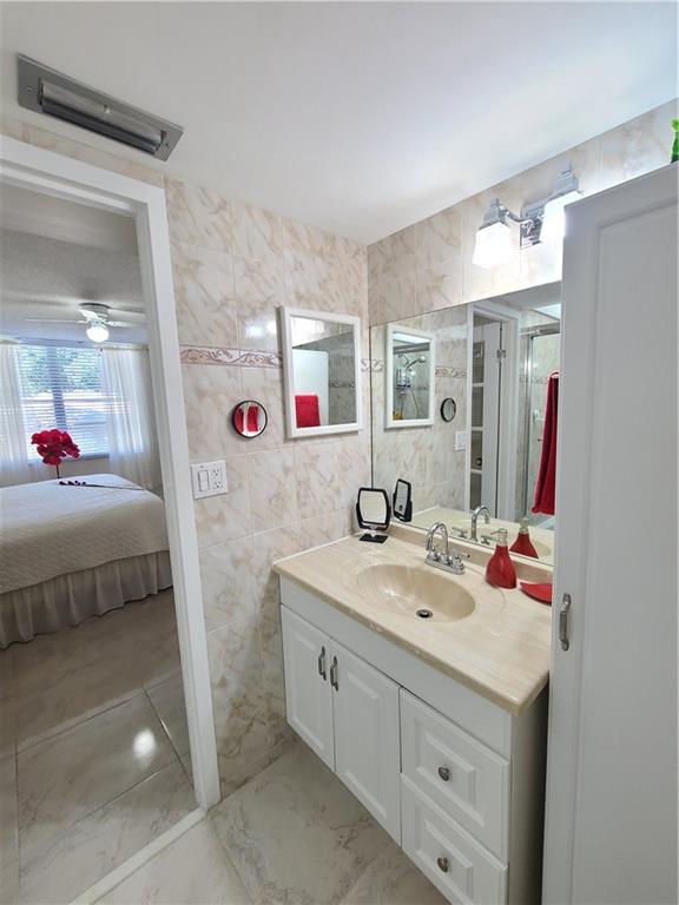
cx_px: 340
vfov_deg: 106.2
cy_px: 452
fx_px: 340
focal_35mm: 13
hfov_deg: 89.9
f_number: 2.2
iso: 160
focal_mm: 2.2
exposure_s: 1/60
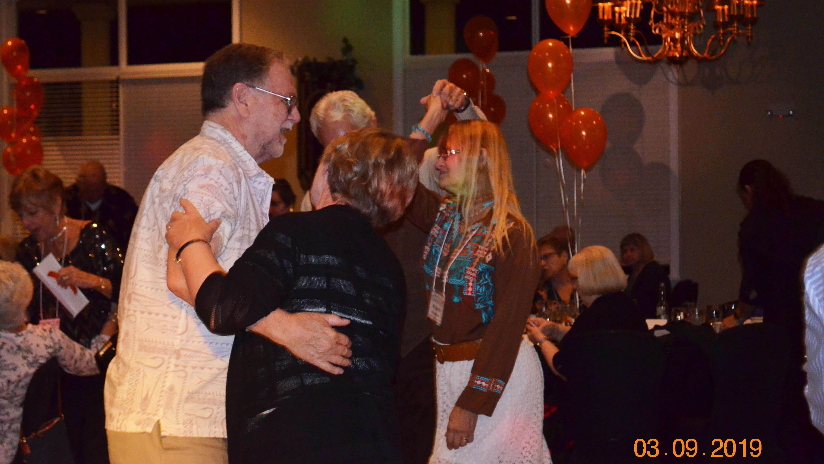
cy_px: 194
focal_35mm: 95
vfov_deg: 12.8
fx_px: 2066
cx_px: 396
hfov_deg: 22.6
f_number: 5.6
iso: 3200
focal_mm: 55
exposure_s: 1/60
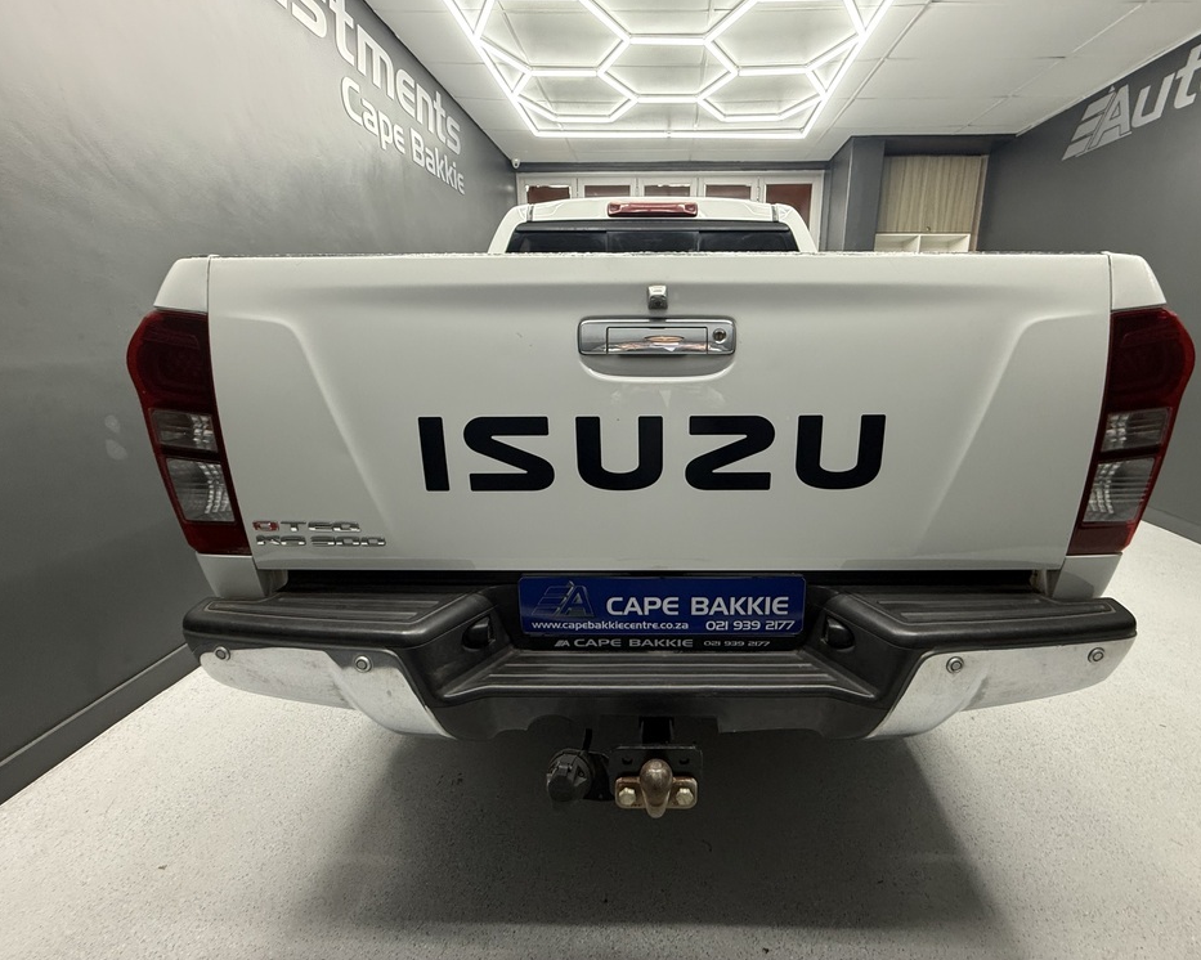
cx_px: 651
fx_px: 533
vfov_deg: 84.0
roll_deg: -0.9
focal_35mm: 15
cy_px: 468
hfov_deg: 96.6
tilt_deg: -13.1
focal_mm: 2.22
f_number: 2.2
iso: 200
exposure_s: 1/50
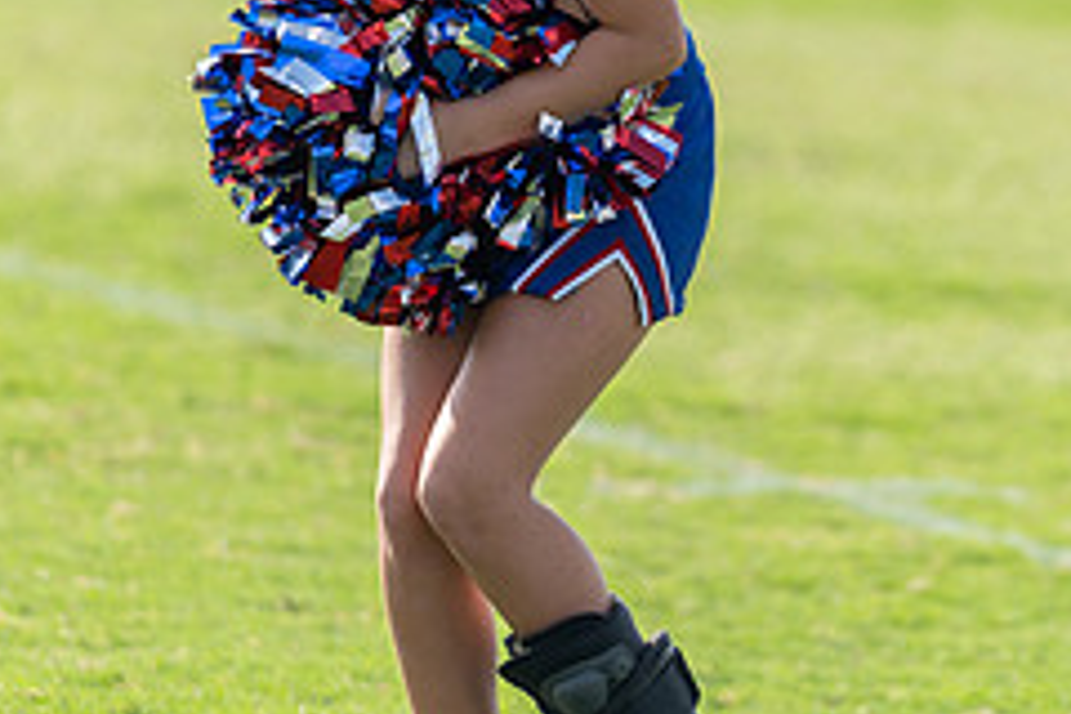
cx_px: 558
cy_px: 118
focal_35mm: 484
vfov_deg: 2.8
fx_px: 14398
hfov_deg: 4.3
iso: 100
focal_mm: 200
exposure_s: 1/1000
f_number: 3.5
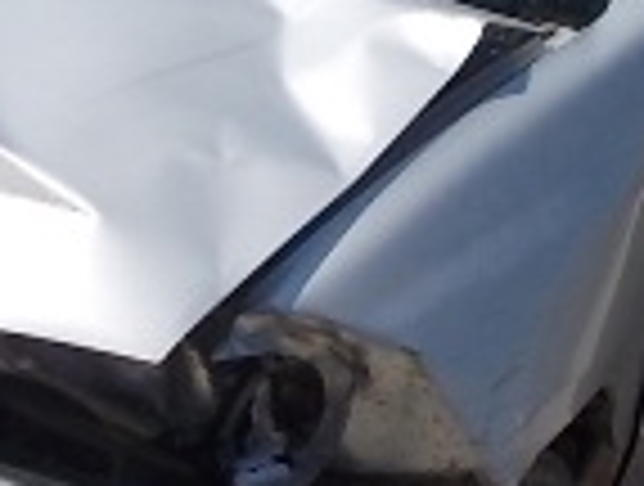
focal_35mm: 116
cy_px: 171
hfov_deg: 16.9
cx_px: 248
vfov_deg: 12.8
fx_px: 2164
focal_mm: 4.6
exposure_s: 1/200
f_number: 8
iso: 80
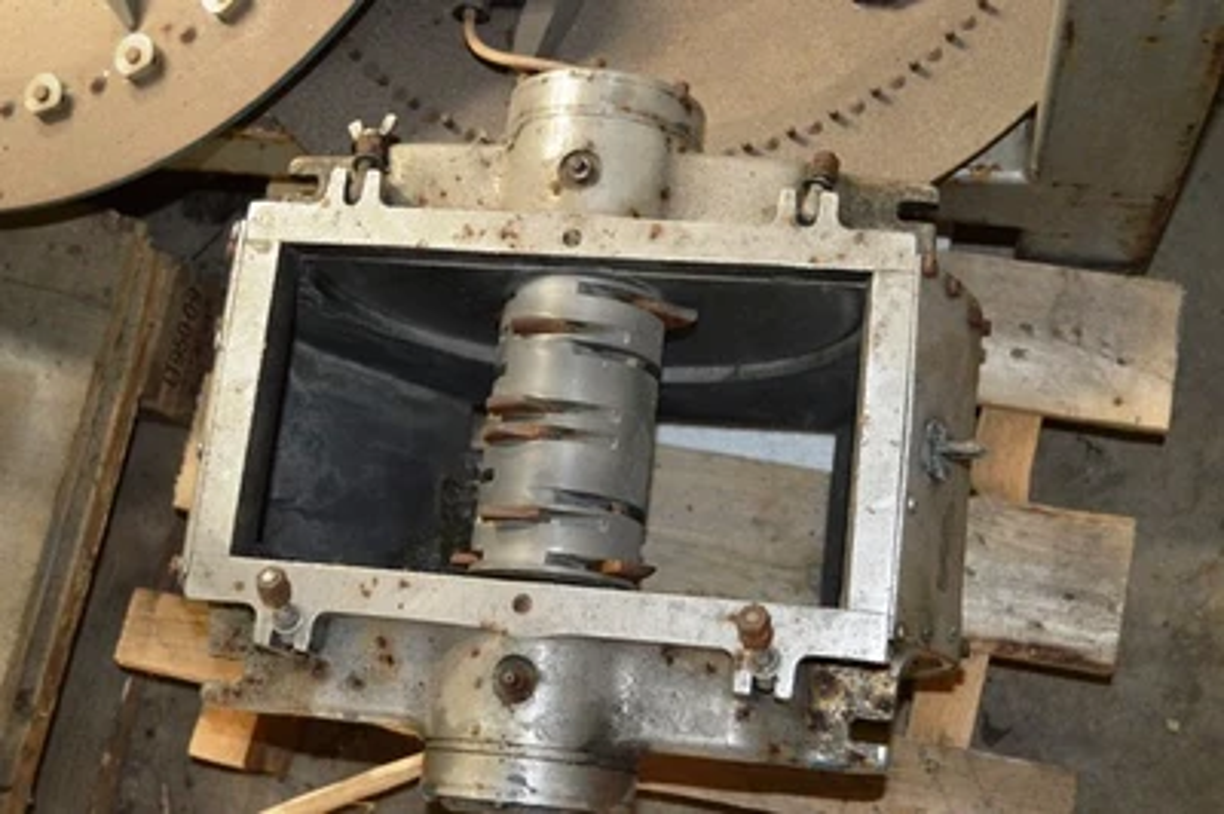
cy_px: 407
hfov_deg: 38.9
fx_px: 1733
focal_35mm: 51
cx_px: 612
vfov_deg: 26.4
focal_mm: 34
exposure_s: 1/60
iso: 1600
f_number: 4.5
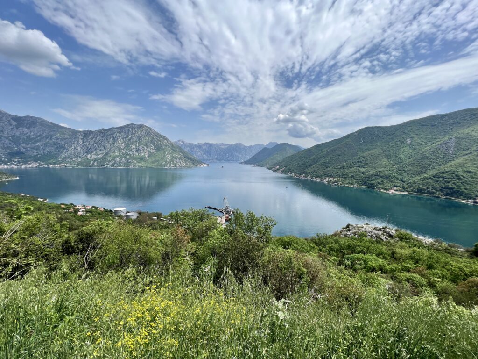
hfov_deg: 106.2
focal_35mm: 13
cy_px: 180
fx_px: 180
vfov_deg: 89.9
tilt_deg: -5.8
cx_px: 239
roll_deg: -0.8
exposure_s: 1/2273
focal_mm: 1.57
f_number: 1.8
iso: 32
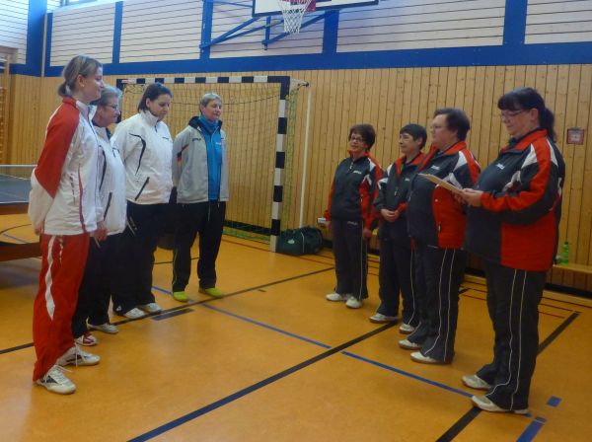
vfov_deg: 56.7
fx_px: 410
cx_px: 296
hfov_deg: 71.7
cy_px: 221
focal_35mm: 24
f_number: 3.3
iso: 320
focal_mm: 4.3
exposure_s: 1/60
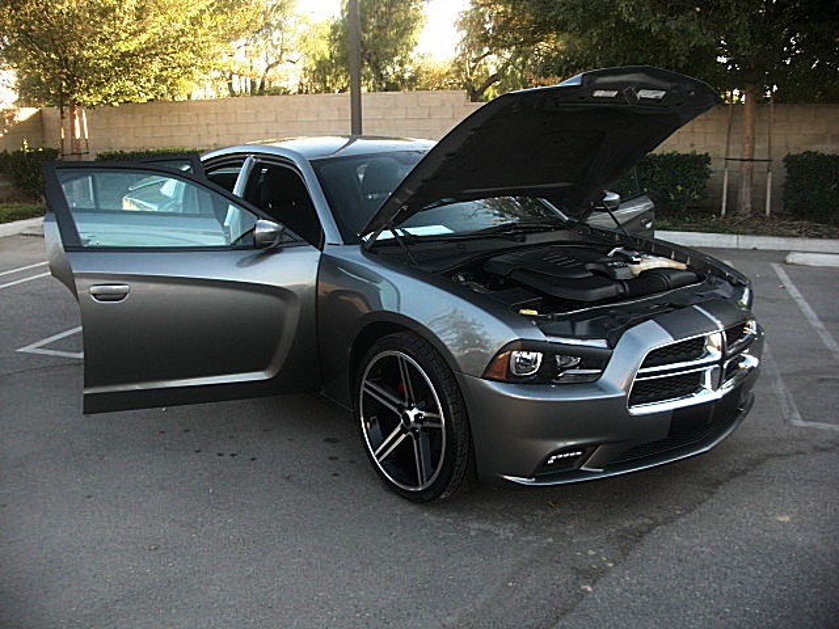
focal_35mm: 36
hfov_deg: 51.4
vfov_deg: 39.7
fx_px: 873
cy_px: 314
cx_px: 420
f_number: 2.8
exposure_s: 1/125
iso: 100
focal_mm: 6.3
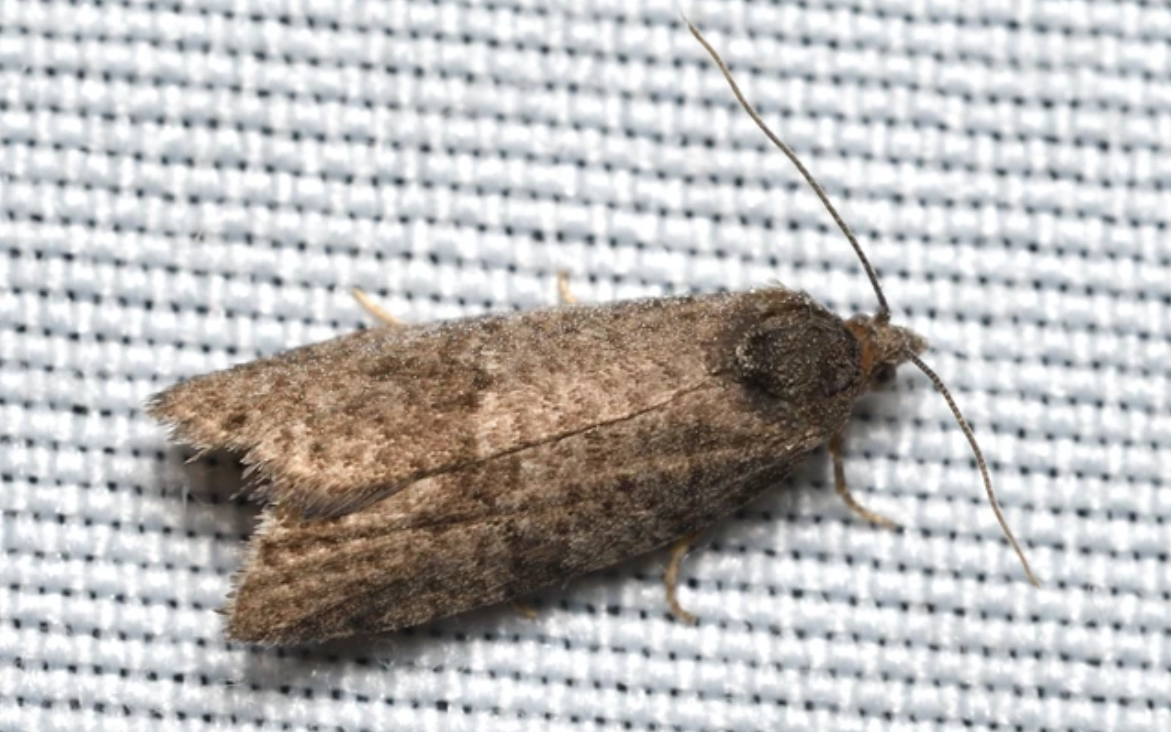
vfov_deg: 5.7
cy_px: 371
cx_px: 586
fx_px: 7341
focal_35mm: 230
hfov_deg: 9.1
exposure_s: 1/250
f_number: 10
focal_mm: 150
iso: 100
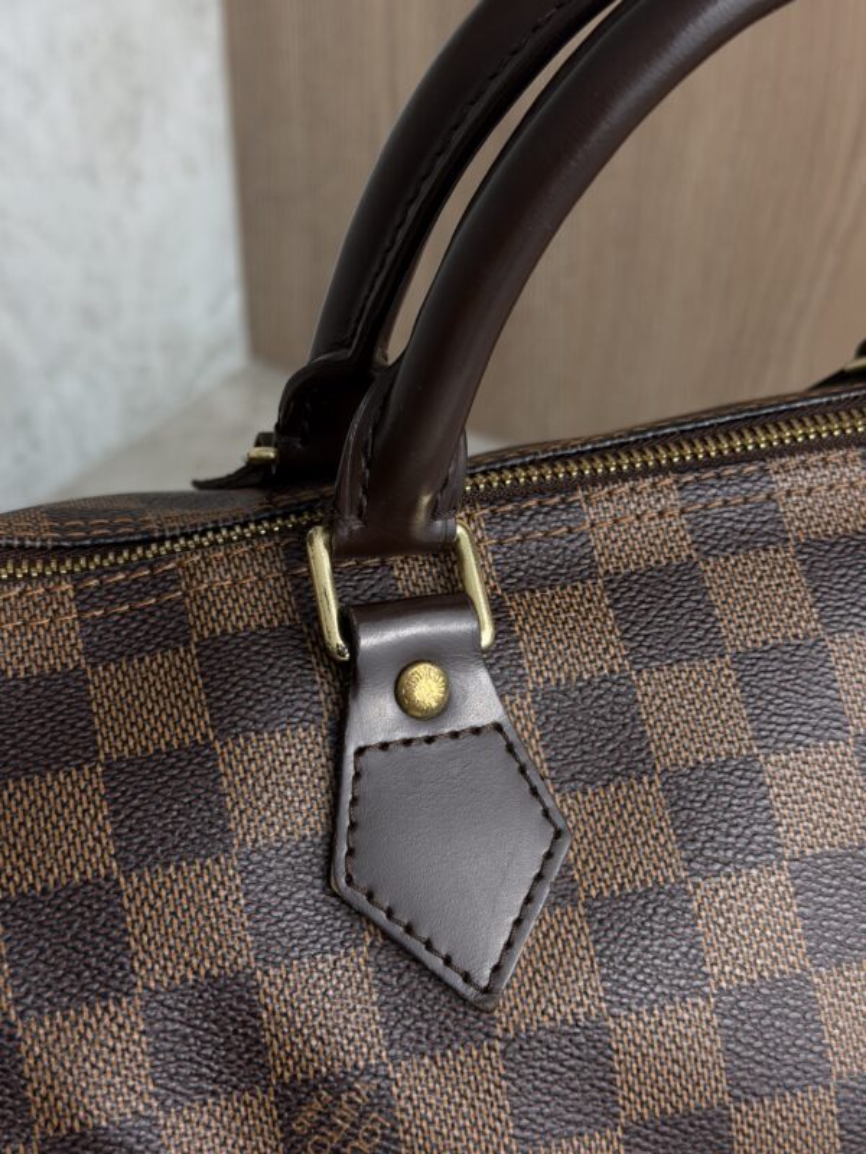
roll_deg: -1.0
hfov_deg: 30.3
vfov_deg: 39.7
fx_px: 1601
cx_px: 433
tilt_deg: -36.2
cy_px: 577
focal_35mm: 48
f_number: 1.78
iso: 50
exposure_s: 1/142
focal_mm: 6.76
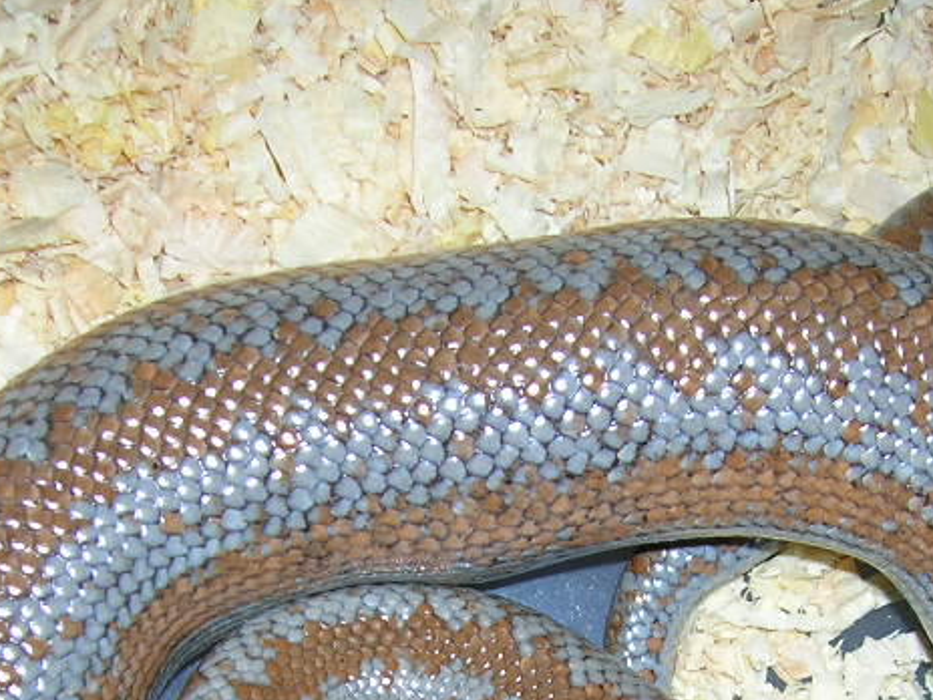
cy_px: 750
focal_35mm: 75
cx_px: 585
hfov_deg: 25.9
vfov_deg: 18.9
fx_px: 2021
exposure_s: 1/60.1
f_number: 2.9
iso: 50
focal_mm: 5.7
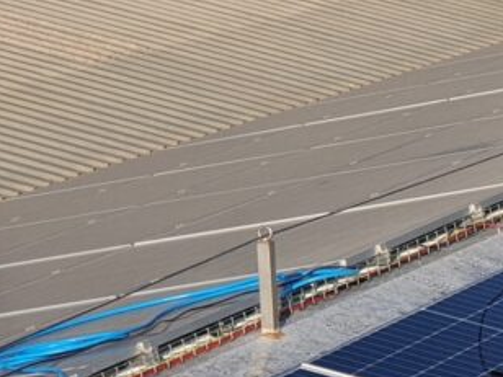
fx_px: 2514
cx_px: 794
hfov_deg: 10.9
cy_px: 228
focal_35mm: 173
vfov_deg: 8.6
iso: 100
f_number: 2.4
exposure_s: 1/894
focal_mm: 6
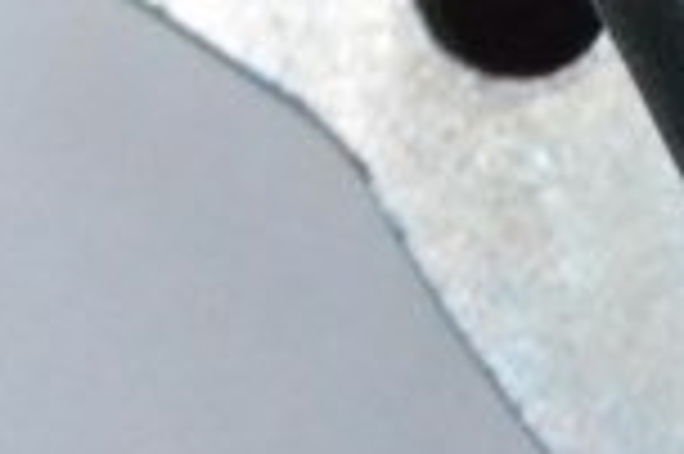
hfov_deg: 3.6
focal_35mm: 557
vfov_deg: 2.4
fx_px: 10579
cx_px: 1922
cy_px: -910
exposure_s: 1/160
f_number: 11
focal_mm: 55
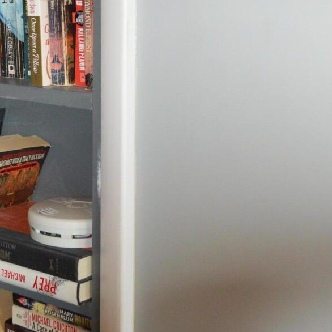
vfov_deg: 19.9
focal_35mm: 87
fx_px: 944
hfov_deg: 19.2
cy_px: 111
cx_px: -27
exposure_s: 1/60
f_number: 3.5
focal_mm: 20
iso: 1100
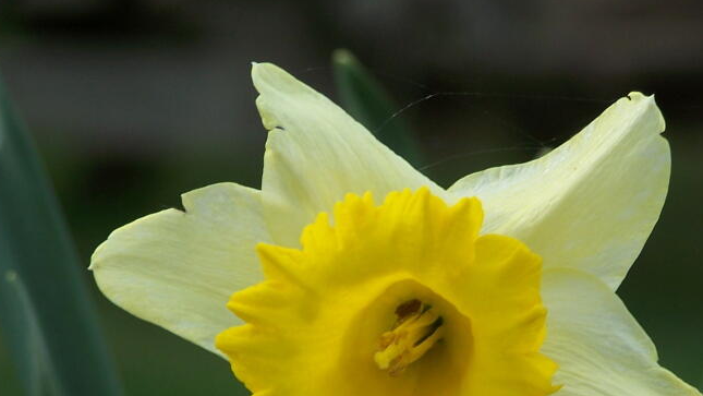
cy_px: 397
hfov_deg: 6.6
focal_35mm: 327
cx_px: 403
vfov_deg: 3.7
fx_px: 6096
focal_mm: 31.3
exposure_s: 1/400
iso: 80
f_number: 3.2
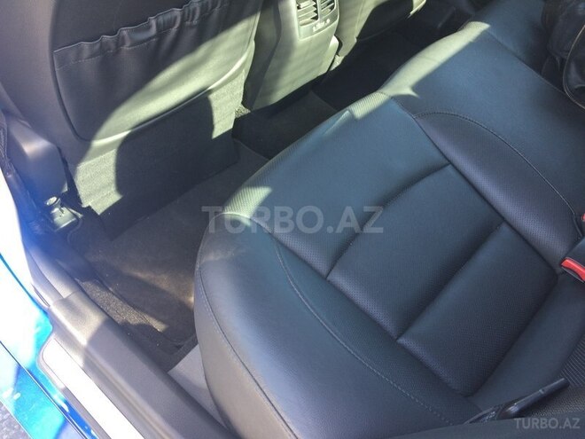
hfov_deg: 61.7
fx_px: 490
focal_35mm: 29
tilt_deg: -47.6
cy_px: 220
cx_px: 292
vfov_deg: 48.2
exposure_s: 1/33
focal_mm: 4.15
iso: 40
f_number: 2.2
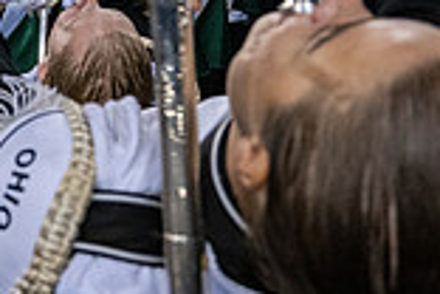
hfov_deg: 19.8
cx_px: -220
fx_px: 1088
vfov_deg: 14.2
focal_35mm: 89
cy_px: -171
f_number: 3.2
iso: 2000
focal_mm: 24
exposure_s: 1/500
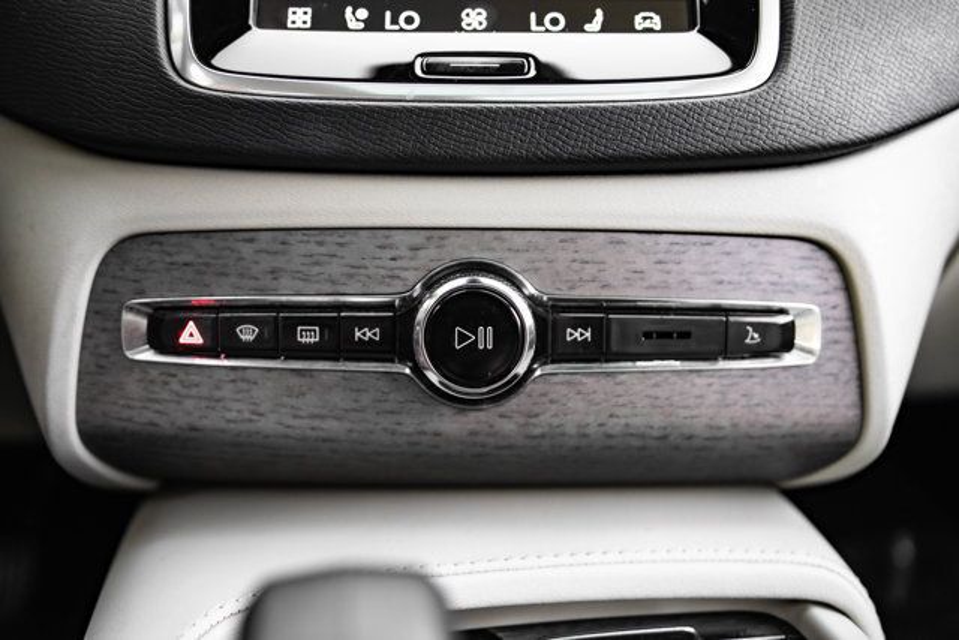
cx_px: 480
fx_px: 906
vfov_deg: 38.9
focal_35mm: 34
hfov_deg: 55.8
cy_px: 320
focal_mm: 34
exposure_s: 1/200
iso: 640
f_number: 2.8
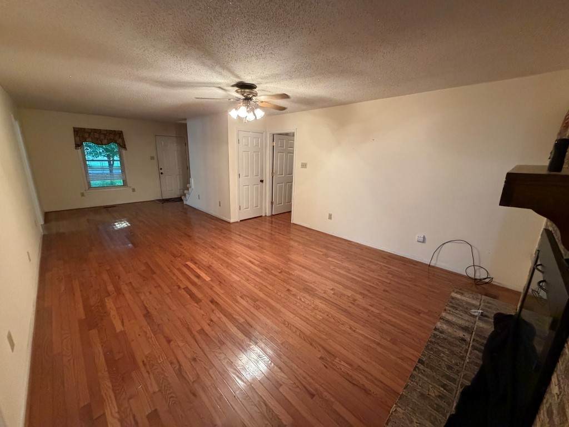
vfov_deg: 85.7
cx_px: 284
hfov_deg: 102.1
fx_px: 230
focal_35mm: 14
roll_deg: -0.9
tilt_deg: -14.4
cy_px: 214
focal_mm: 2.22
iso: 800
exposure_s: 1/60
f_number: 2.2
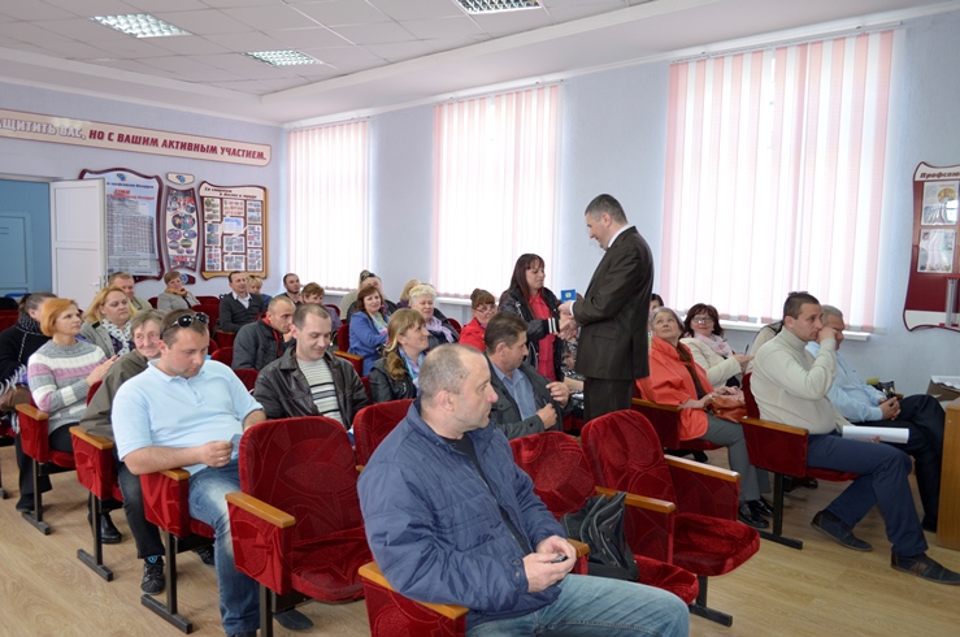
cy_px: 318
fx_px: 719
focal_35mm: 27
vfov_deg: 47.8
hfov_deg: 67.5
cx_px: 480
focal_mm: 18
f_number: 3.5
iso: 220
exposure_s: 1/30
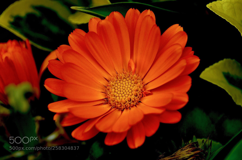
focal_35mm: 232
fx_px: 1560
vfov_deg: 5.9
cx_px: 121
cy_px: 80
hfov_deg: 8.9
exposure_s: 1/640
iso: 100
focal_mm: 155
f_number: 6
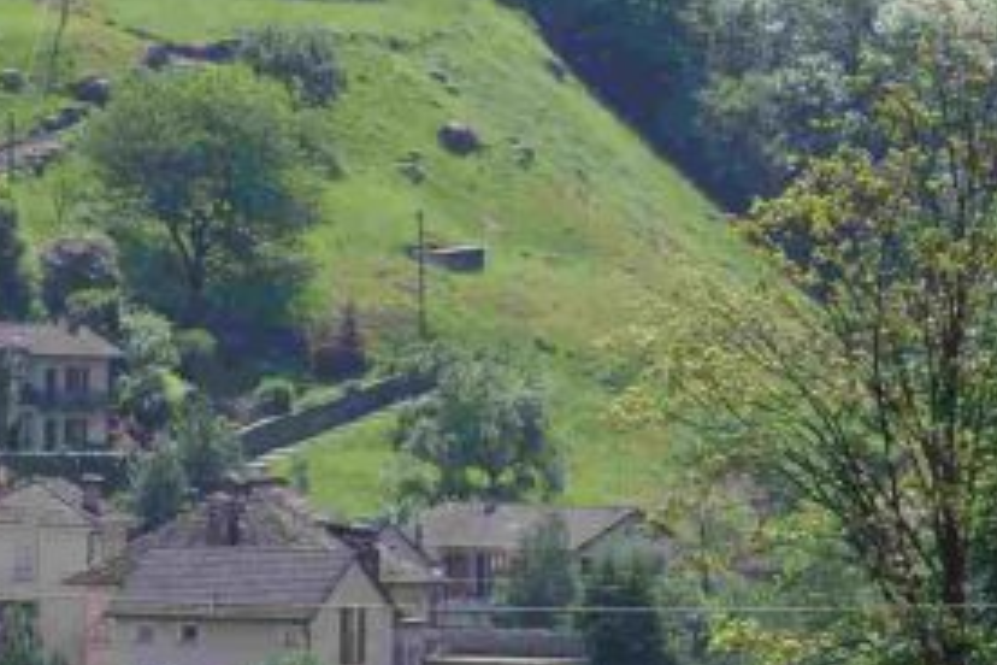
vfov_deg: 3.1
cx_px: 899
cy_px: 678
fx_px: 12323
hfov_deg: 4.6
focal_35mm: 445
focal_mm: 80
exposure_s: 1/200
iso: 200
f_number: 11
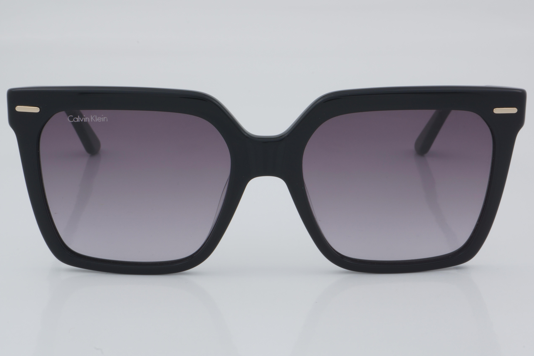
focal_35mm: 82
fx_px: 1224
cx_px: 267
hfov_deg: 24.6
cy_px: 178
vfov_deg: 16.6
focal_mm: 55
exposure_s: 1/4
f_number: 32
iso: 100
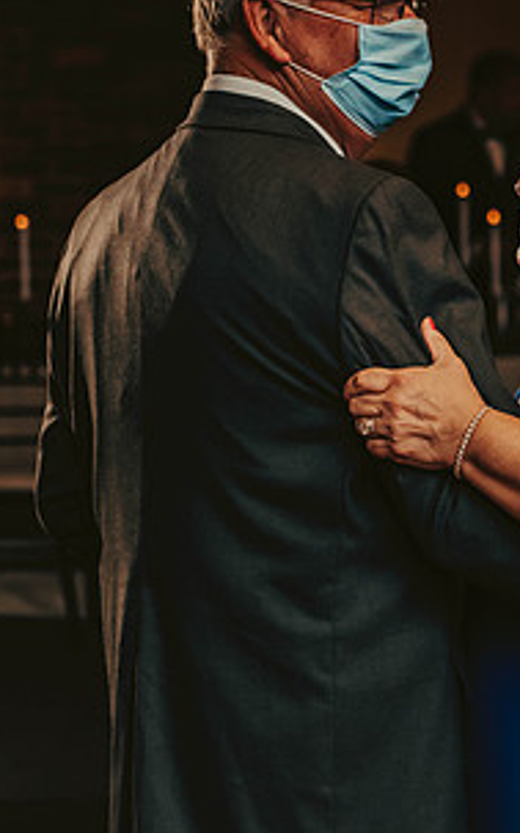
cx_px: 539
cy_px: 340
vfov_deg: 17.2
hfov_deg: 10.7
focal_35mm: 121
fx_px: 2748
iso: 2000
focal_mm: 62
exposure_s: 1/200
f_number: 3.2
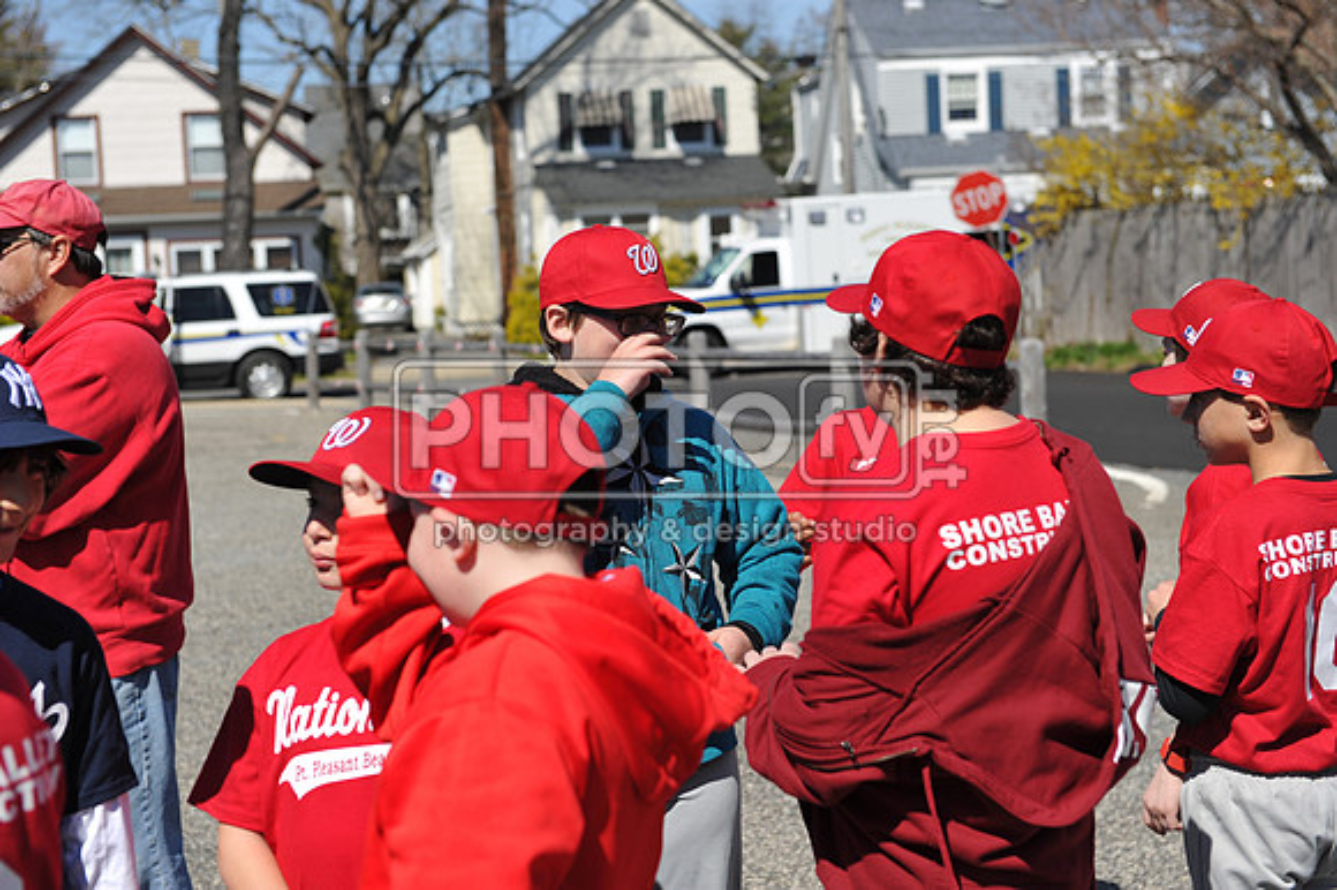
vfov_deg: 19.4
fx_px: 2598
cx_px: 668
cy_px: 445
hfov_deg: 28.9
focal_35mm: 70
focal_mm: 70
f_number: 5
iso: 200
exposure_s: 1/1250
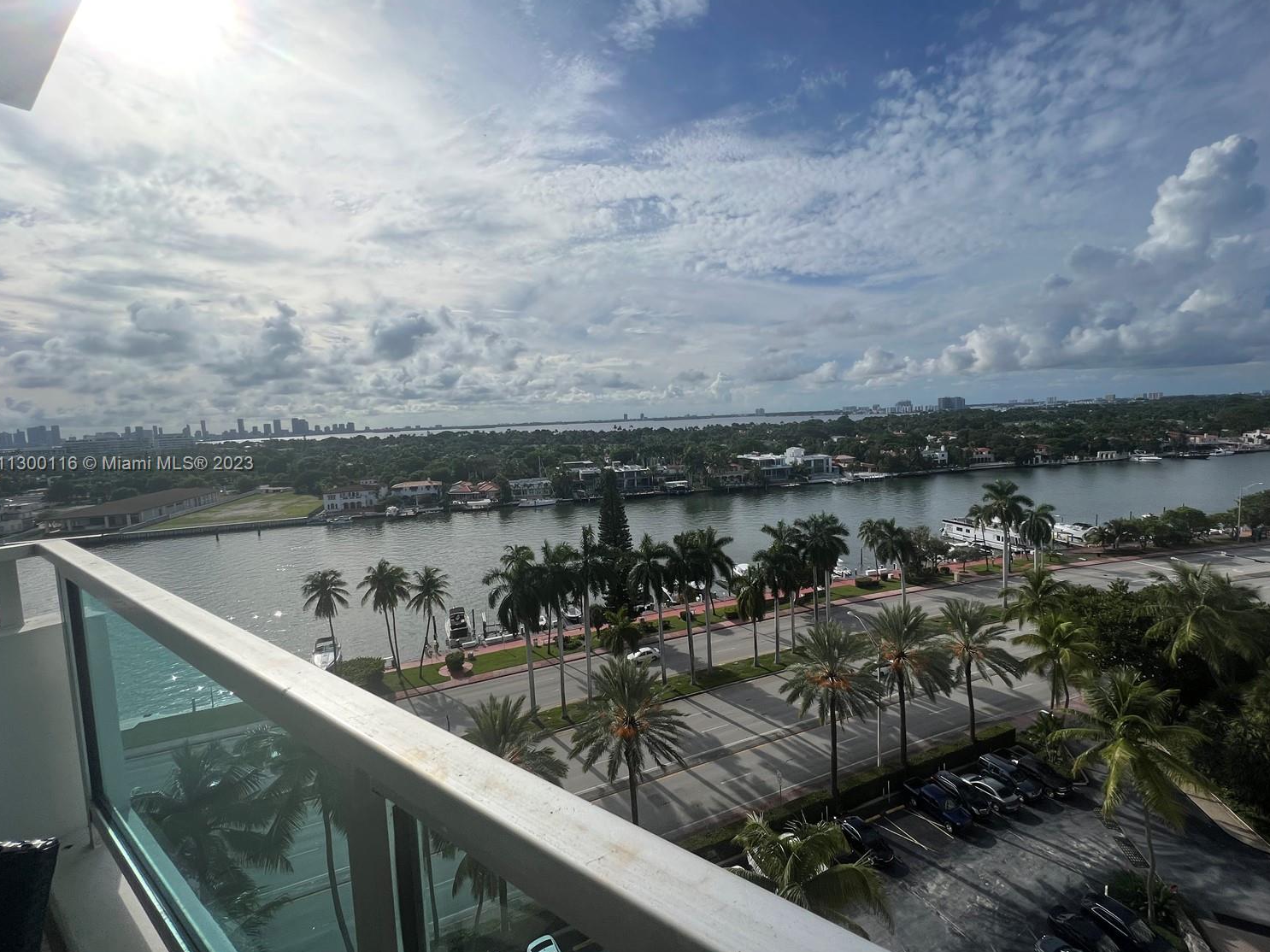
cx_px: 664
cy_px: 465
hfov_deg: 102.0
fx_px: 514
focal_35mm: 14
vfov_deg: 85.6
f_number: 1.8
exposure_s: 1/4219
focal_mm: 1.57
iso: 40
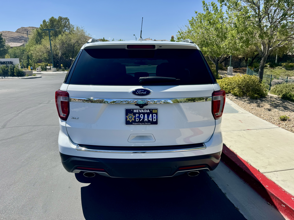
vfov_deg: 56.8
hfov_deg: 71.6
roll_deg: +0.9
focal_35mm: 24
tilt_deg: -13.9
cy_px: 110
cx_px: 147
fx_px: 204
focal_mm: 6.76
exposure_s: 1/4310
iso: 80
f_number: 1.78
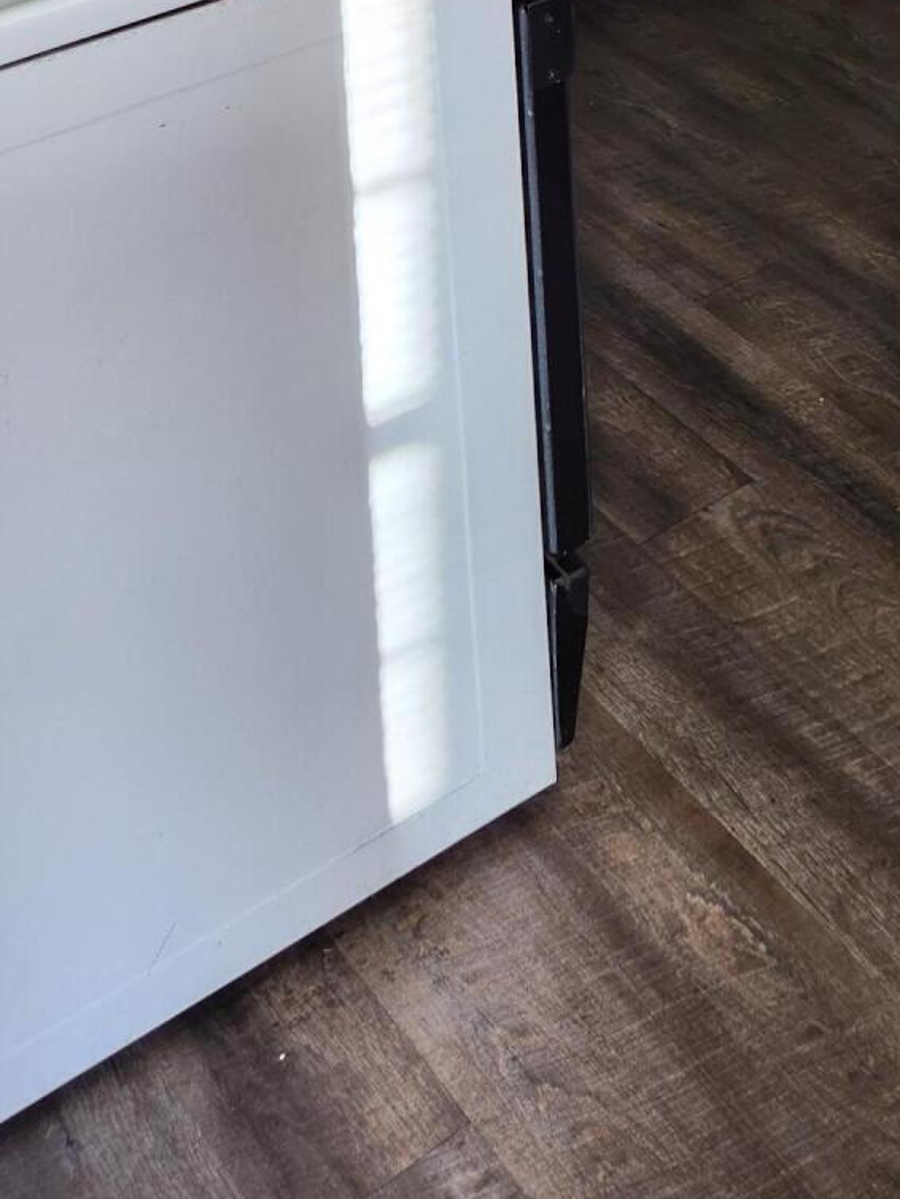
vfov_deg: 26.9
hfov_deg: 23.3
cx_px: 836
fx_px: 2113
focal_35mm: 61
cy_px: -340
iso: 80
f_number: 1.8
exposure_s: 1/120
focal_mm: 5.4
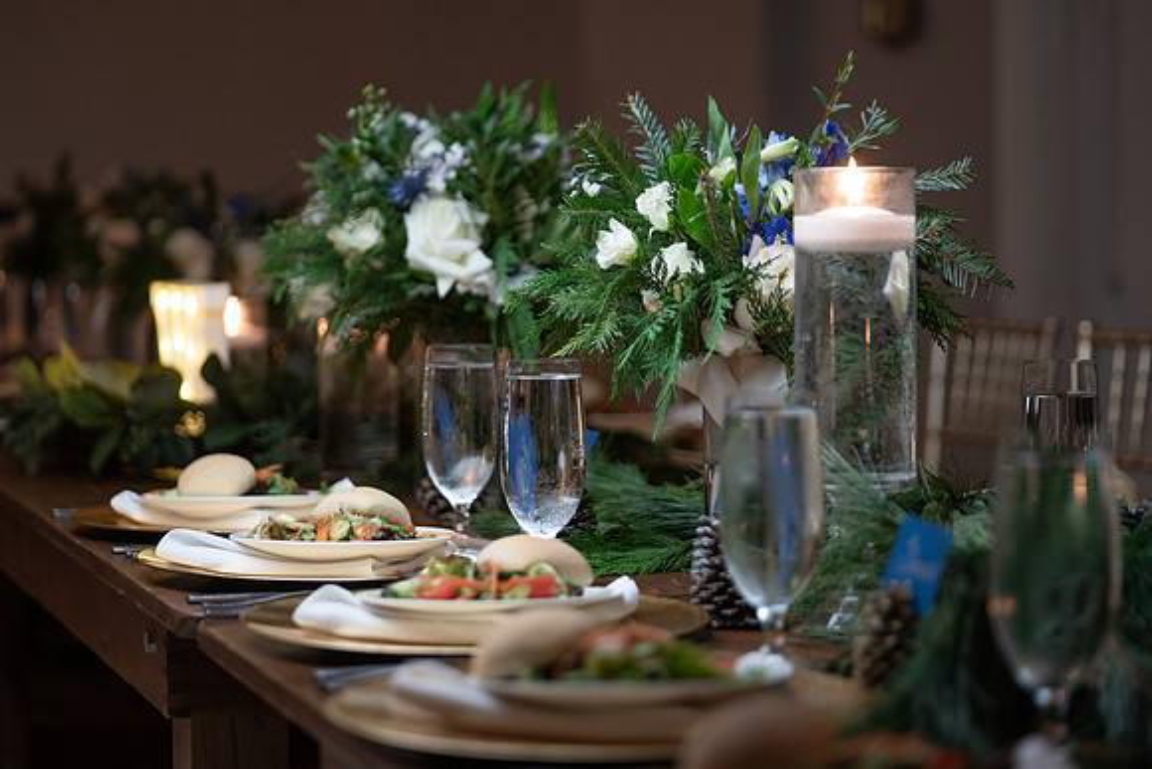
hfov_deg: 24.2
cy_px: 384
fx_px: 2689
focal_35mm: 84
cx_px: 576
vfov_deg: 16.3
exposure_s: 1/125
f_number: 2.8
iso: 2000
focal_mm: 84
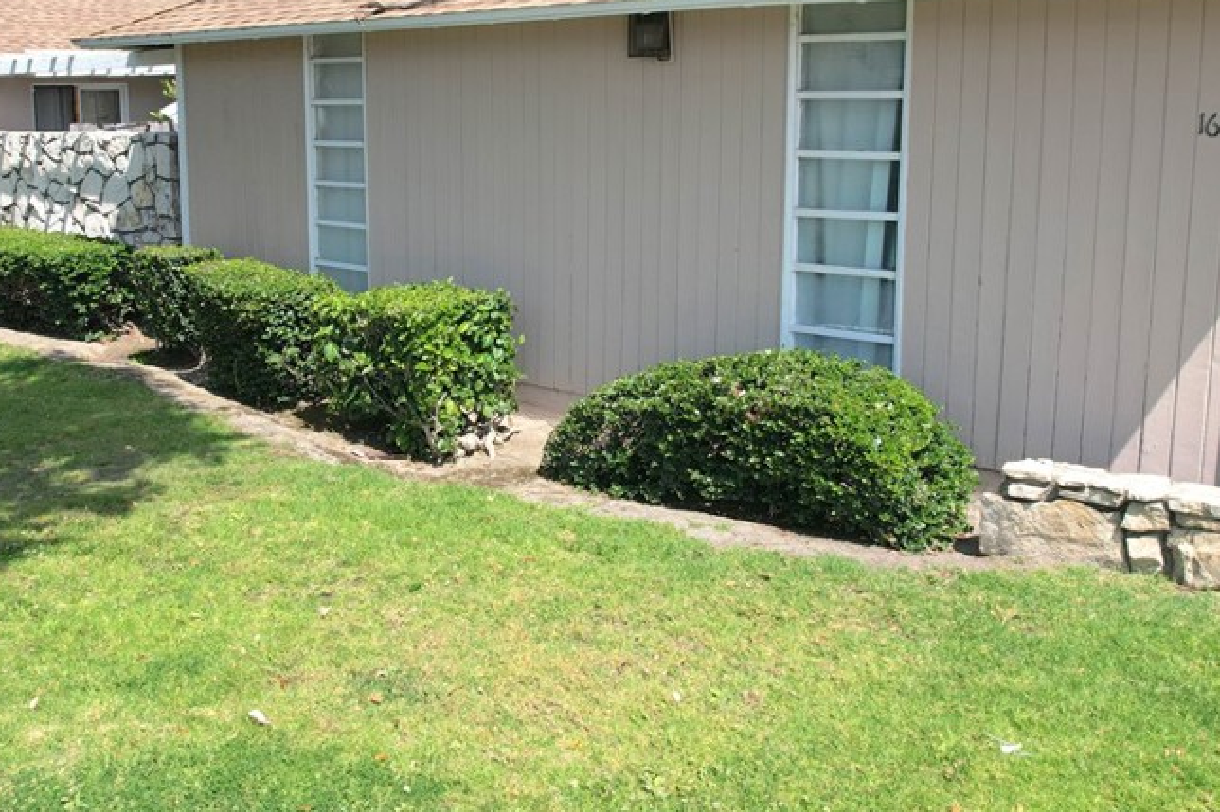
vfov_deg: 37.5
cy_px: 285
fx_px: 1186
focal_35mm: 35
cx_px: 493
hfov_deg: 54.1
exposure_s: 1/1600
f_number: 2.8
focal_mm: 8.38
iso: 100
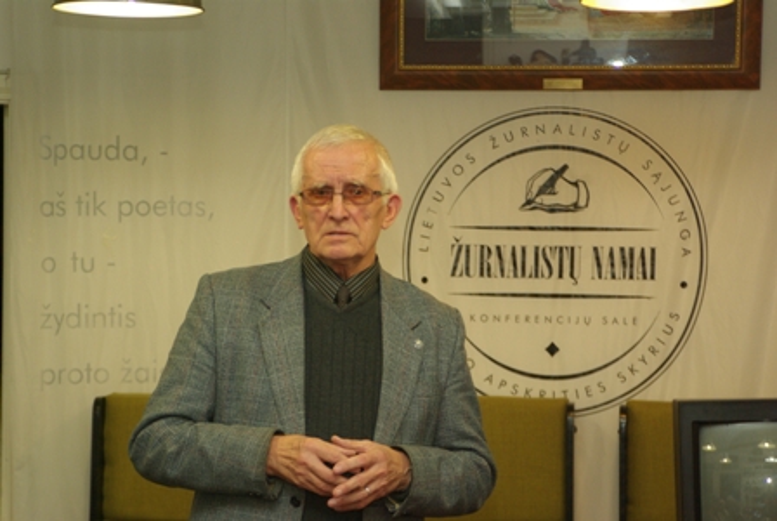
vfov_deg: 10.8
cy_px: 260
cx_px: 388
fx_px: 2755
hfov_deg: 16.1
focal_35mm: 128
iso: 560
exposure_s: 1/30
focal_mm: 85
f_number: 6.7
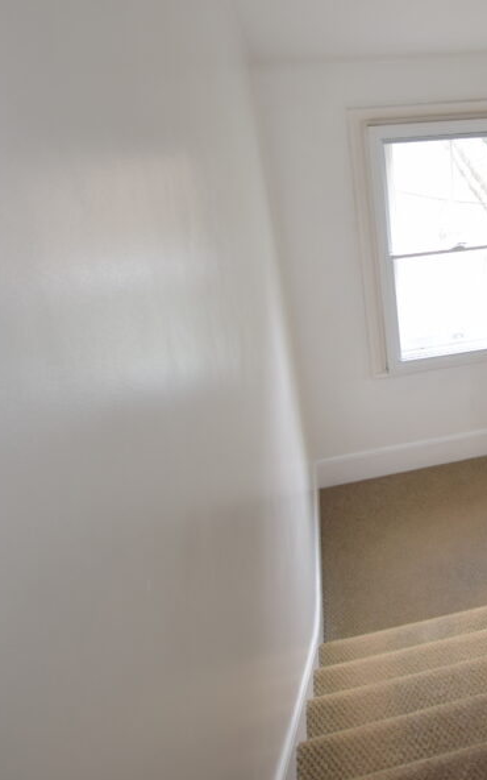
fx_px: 658
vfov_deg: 60.1
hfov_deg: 35.4
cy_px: 275
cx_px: 523
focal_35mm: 31
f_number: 4
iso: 400
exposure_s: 1/40
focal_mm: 10
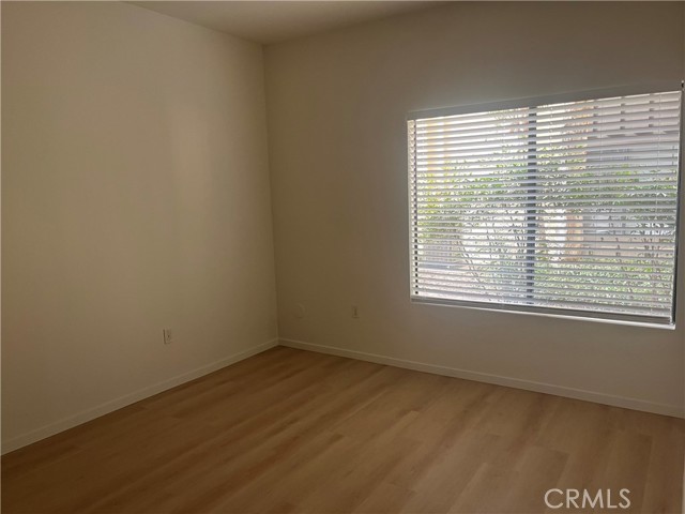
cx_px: 342
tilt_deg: -7.1
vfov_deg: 53.1
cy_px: 257
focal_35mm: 26
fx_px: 515
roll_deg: +1.7
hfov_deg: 67.3
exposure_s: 1/60
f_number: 1.6
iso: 100
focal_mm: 5.1
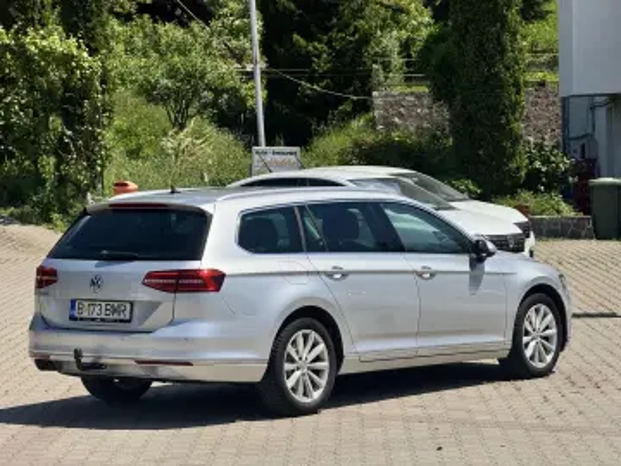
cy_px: 233
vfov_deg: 12.3
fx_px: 2153
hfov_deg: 16.4
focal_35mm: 120
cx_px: 310
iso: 50
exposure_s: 1/3690
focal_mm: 15.66
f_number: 2.8
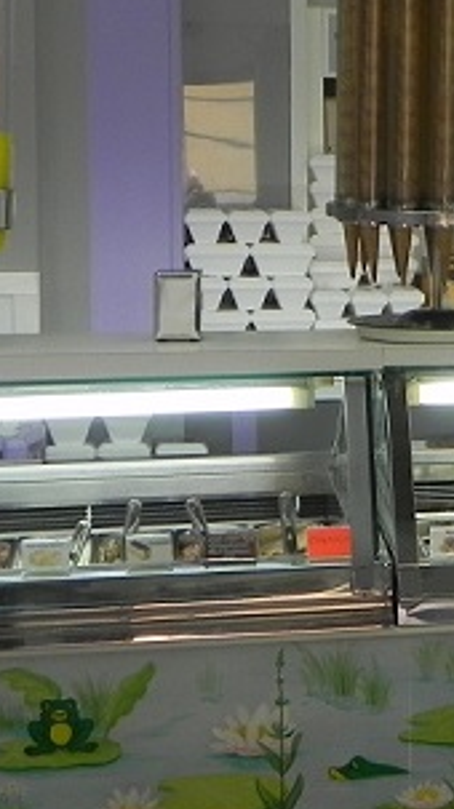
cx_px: 676
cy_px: 342
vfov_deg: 22.4
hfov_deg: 12.1
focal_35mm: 95
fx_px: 2037
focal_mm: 5.9
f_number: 2.8
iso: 160
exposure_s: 1/46.5
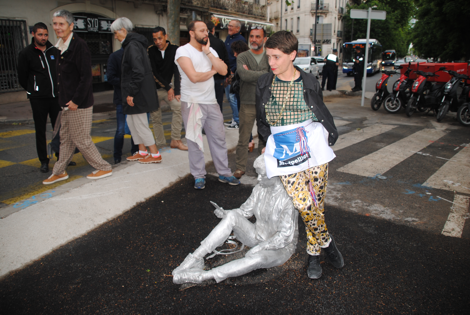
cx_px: 235
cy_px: 158
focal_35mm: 27
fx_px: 353
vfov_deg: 48.0
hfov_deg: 67.3
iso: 100
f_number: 3.5
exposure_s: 1/60
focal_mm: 18
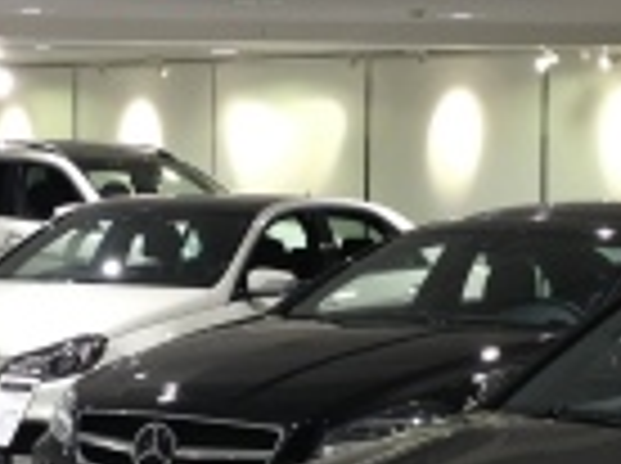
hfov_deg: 13.3
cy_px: 291
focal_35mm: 149
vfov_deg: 9.9
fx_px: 2668
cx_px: 261
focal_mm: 4.28
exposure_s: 1/30
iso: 50
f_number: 2.4
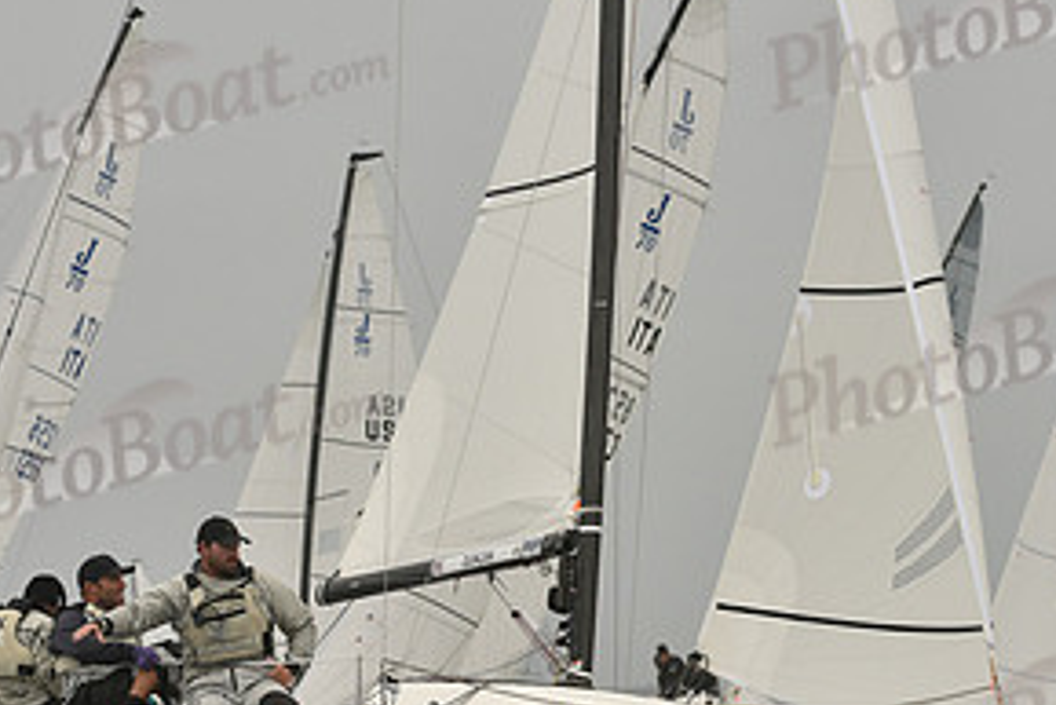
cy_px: 594
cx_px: 581
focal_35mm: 401
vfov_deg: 3.4
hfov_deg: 5.1
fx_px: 11768
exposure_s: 1/1250
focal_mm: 200
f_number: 7.1
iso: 400
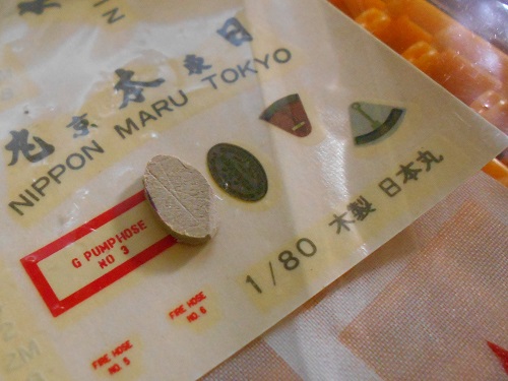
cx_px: 254
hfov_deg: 60.0
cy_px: 190
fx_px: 440
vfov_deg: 46.8
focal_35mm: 30
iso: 800
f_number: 3.4
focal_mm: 5.1
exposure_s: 1/60
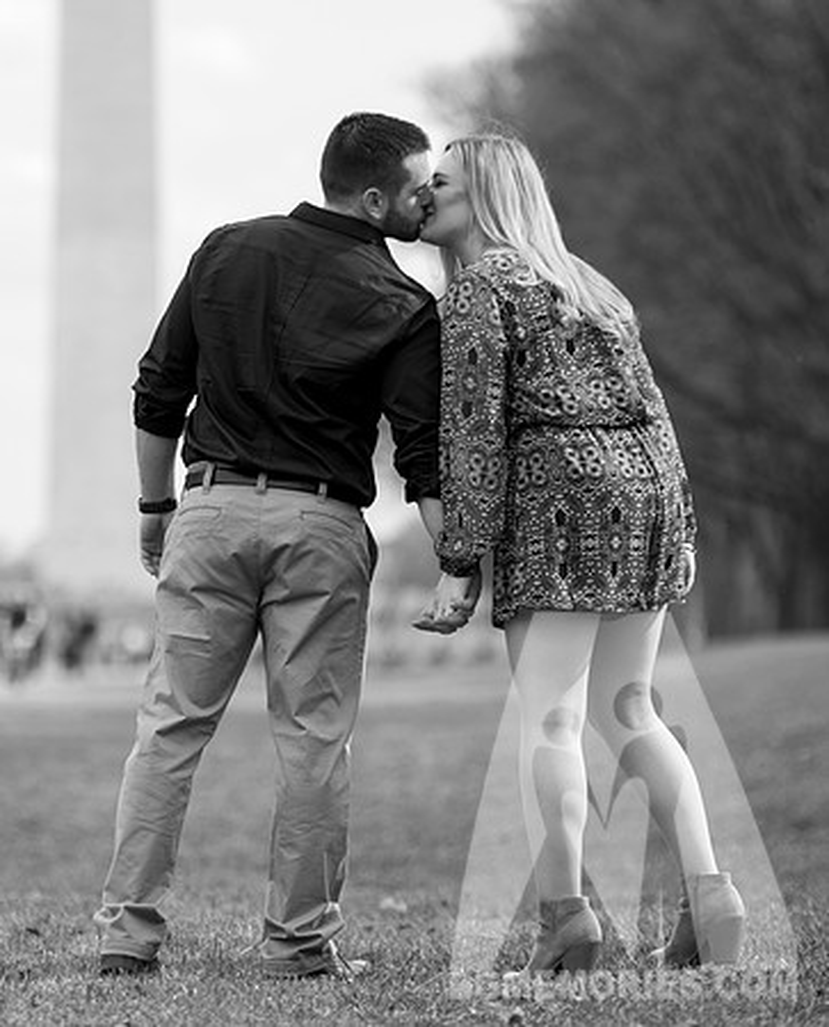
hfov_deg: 5.7
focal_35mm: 272
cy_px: 443
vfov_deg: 7.1
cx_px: 328
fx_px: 8312
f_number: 3.5
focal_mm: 160
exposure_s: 1/500
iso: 160
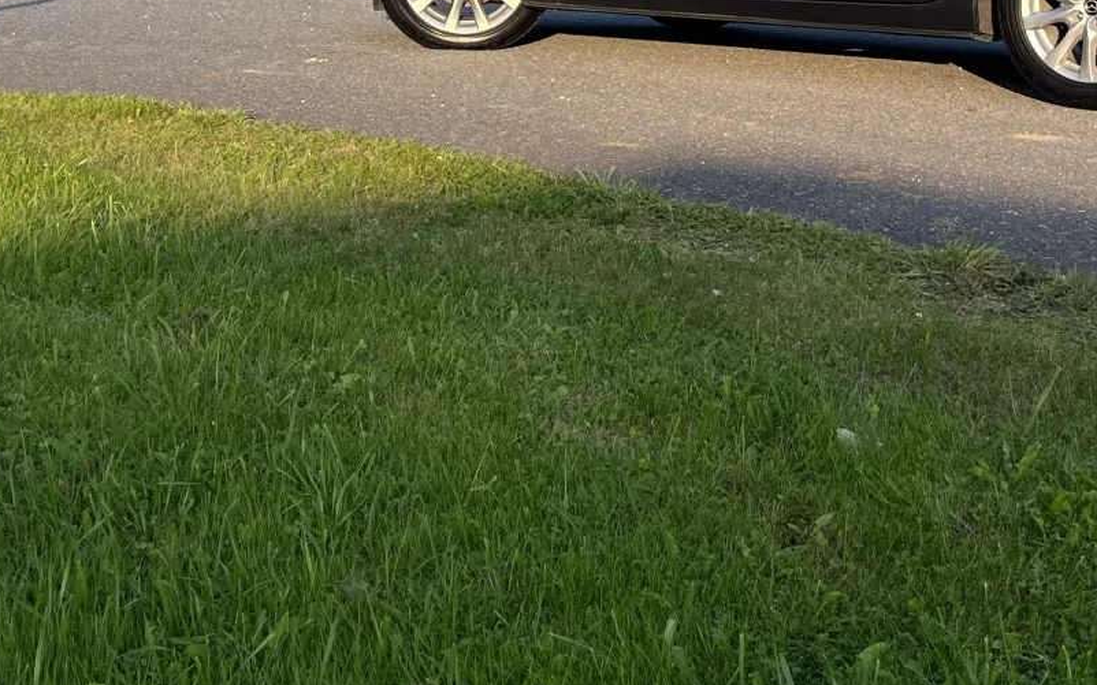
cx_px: 901
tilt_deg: +1.8
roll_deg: +1.9
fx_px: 1973
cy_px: -131
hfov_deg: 30.2
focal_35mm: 66
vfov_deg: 18.7
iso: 50
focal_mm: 5.1
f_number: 1.6
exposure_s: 1/1266
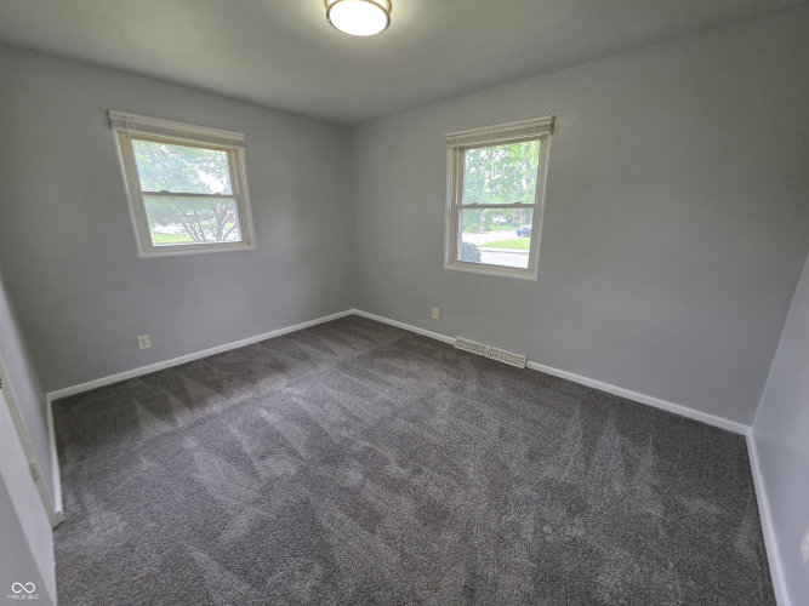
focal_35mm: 13
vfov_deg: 89.9
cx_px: 404
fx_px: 304
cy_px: 303
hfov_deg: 106.2
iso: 200
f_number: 1.9
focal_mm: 2.2
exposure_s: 1/120
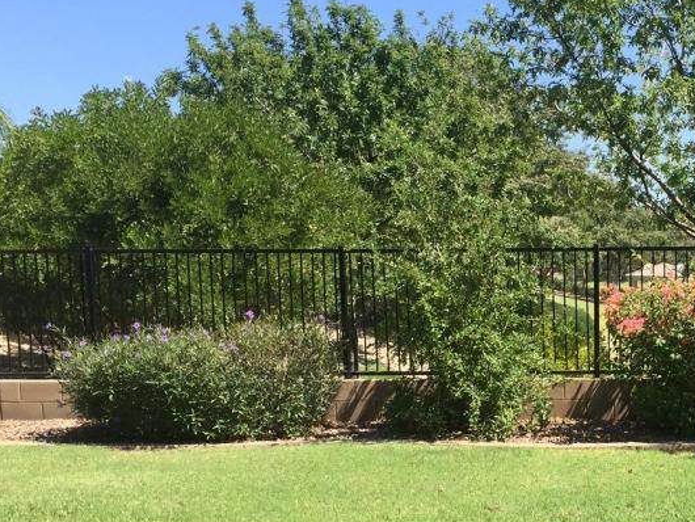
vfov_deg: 25.9
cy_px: 366
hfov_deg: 32.4
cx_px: 645
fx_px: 1125
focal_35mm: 56
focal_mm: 4.15
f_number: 2.2
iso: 32
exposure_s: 1/1014
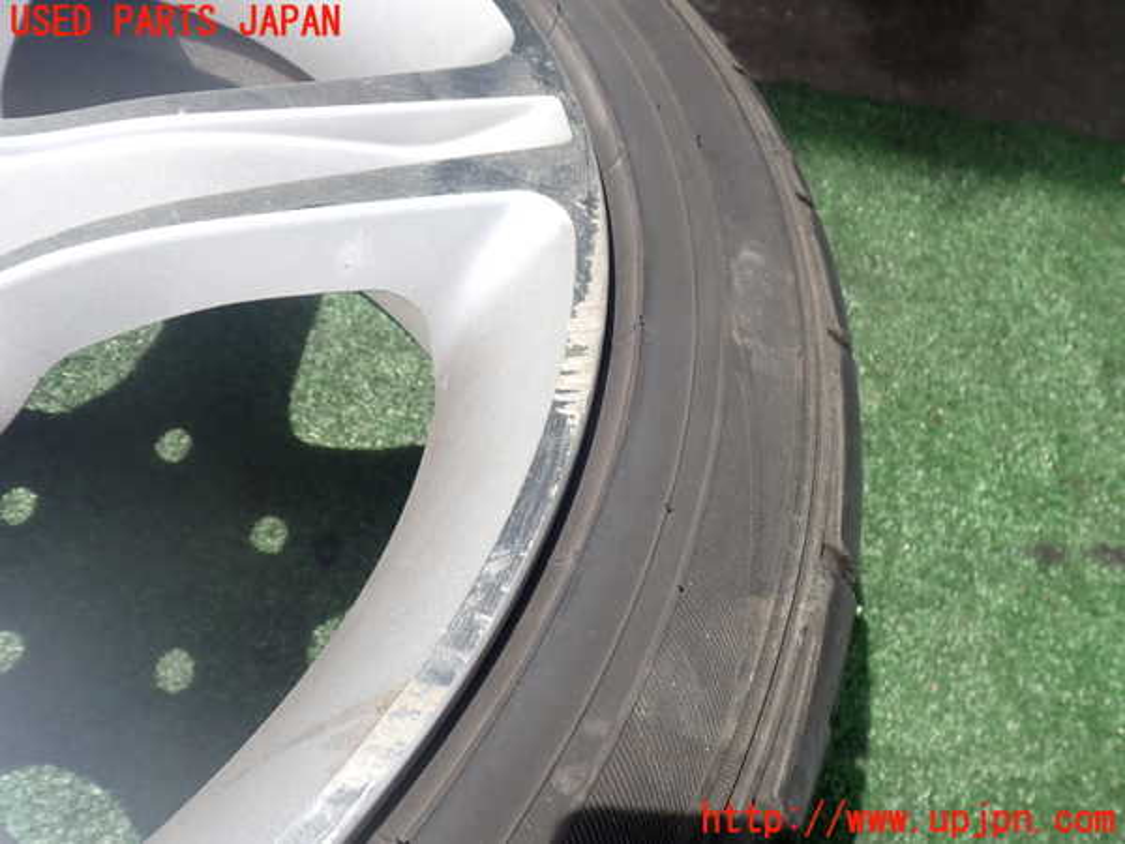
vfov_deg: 46.8
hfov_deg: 60.0
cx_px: 562
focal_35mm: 30
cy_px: 422
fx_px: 975
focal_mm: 5.4
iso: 100
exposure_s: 1/500
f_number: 3.2
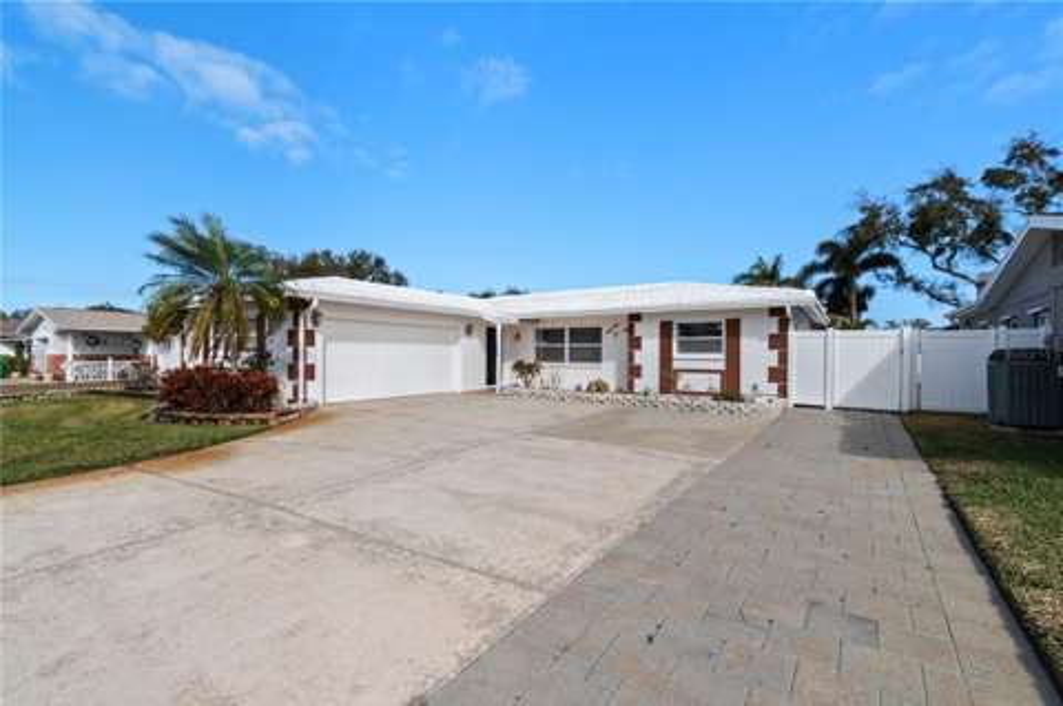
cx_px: 532
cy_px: 353
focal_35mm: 15
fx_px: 442
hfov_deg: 100.4
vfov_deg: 77.2
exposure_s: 1/200
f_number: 7.1
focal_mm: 10
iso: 100
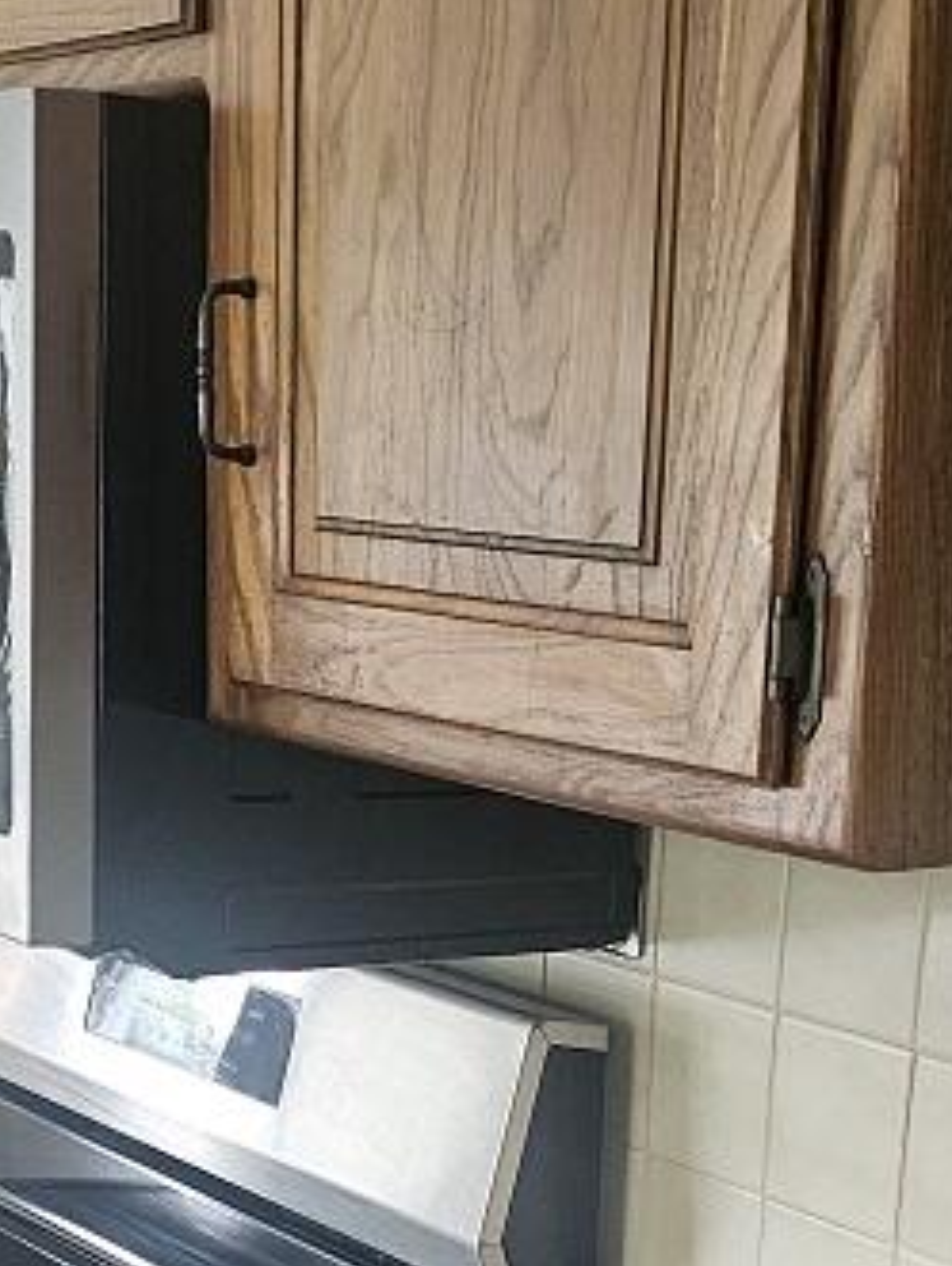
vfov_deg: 25.2
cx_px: 608
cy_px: 1228
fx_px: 2708
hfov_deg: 19.9
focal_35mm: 74
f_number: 1.7
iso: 800
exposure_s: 1/170
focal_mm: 6.3
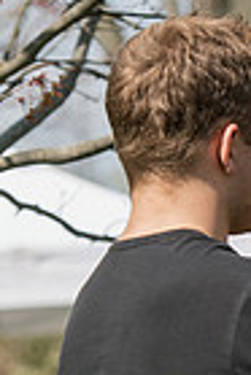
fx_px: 5038
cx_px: 559
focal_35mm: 483
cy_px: 446
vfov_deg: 4.3
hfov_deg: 2.8
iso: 160
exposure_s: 1/800
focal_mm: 116
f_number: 5
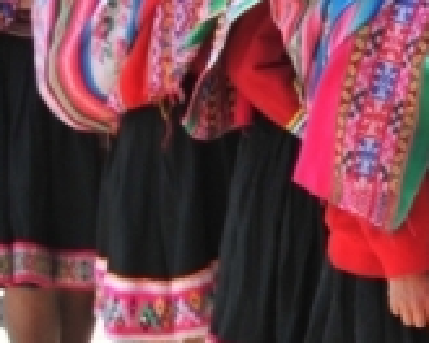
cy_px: 62
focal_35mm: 192
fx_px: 2438
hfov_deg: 9.3
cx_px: 923
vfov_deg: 8.0
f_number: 6.7
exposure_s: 1/180
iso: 200
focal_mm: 22
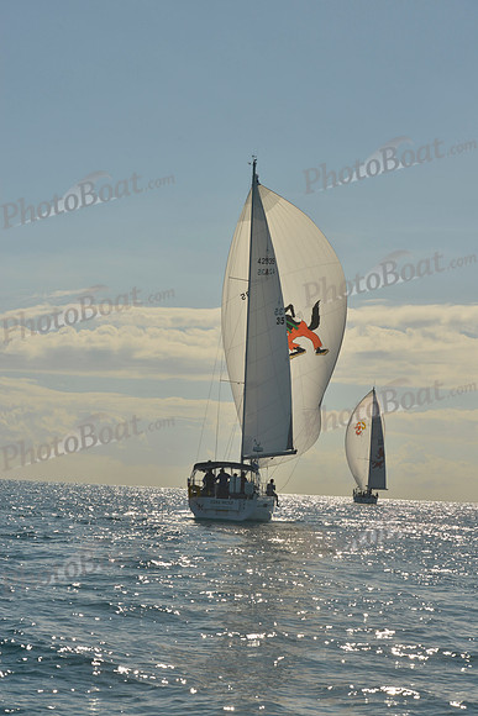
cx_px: 239
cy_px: 358
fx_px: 1393
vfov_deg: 28.8
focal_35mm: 70
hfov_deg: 19.5
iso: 200
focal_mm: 70
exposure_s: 1/640
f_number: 13
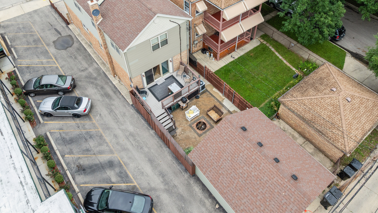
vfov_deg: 42.6
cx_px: 195
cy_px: 82
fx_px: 271
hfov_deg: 69.8
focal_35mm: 27
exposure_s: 1/80
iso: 140
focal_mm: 12.3
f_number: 2.8
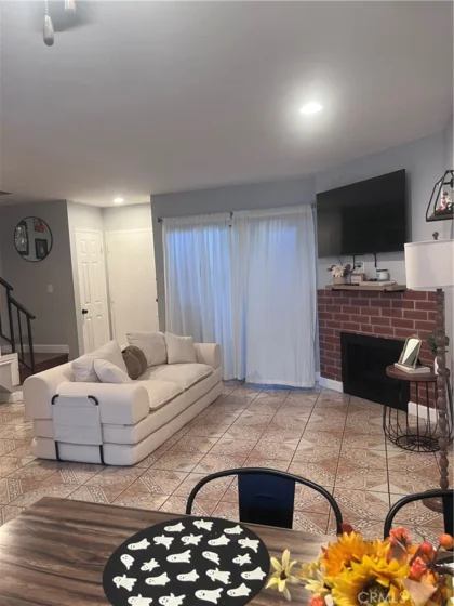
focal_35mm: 26
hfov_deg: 53.1
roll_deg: +3.0
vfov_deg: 67.3
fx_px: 455
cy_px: 303
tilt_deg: -5.0
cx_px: 227
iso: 125
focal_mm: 5.1
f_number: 1.6
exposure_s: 1/60
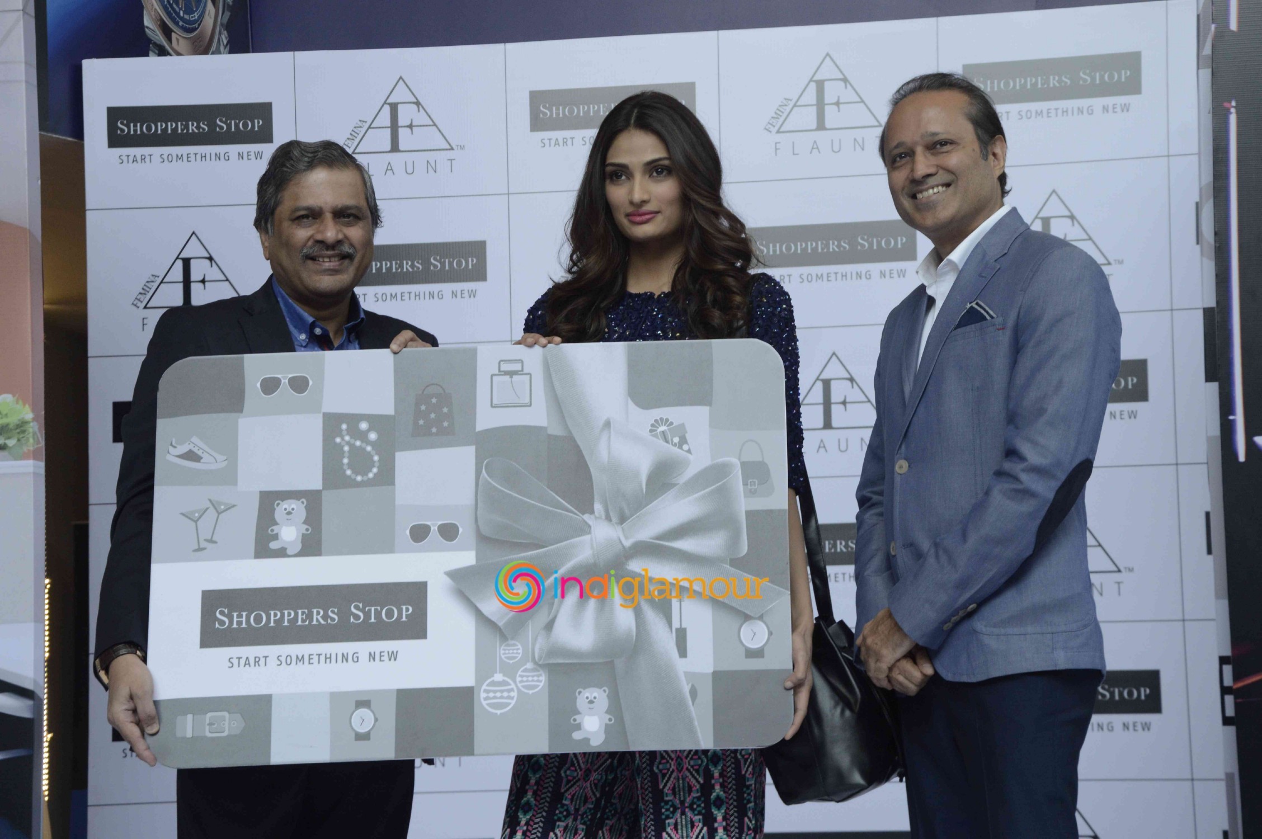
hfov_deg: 21.9
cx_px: 631
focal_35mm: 93
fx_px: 3257
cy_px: 420
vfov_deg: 14.7
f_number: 9
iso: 800
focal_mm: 62
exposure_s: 1/200
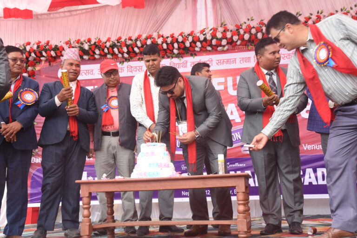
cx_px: 178
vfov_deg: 28.1
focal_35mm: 48
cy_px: 119
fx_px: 476
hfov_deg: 41.1
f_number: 10
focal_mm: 48
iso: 1000
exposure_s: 1/125
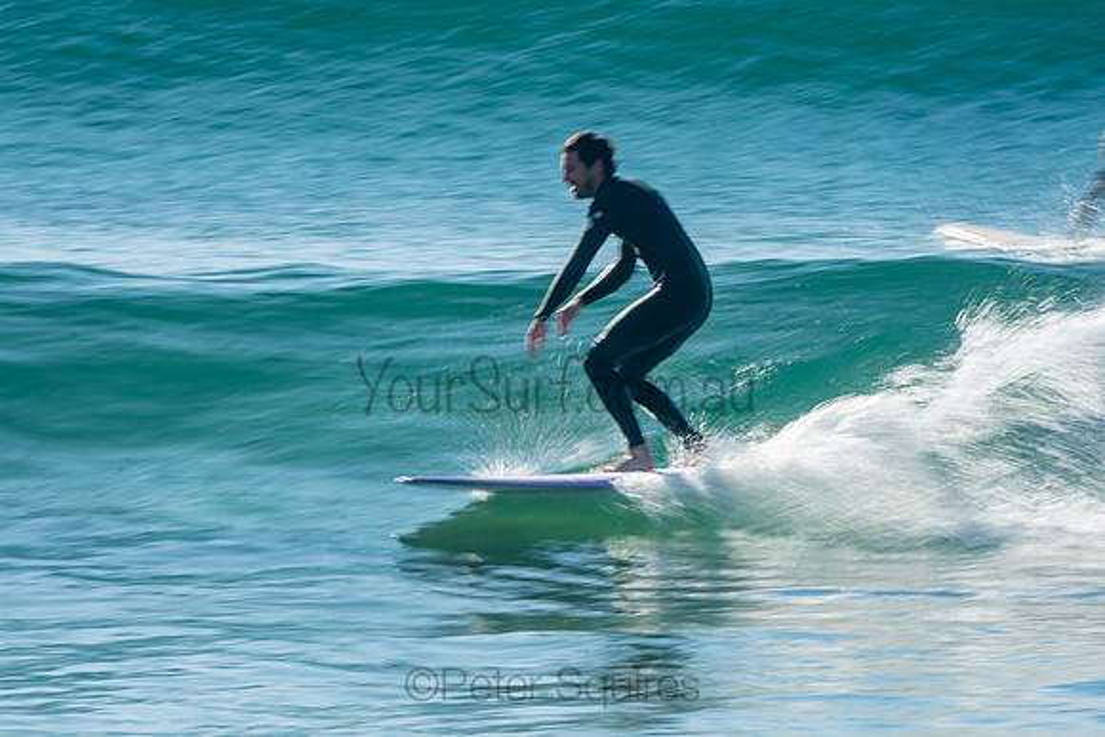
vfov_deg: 2.3
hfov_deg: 3.4
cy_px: 368
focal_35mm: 600
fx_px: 18420
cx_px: 552
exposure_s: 1/30
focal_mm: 400
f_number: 22
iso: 100
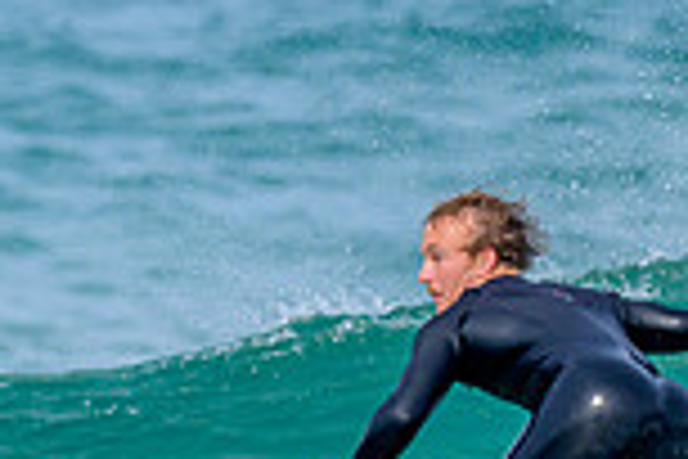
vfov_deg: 0.3
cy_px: 521
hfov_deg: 0.5
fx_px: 79725
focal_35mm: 4172
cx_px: 489
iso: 280
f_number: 6.3
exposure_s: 1/2000
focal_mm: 800
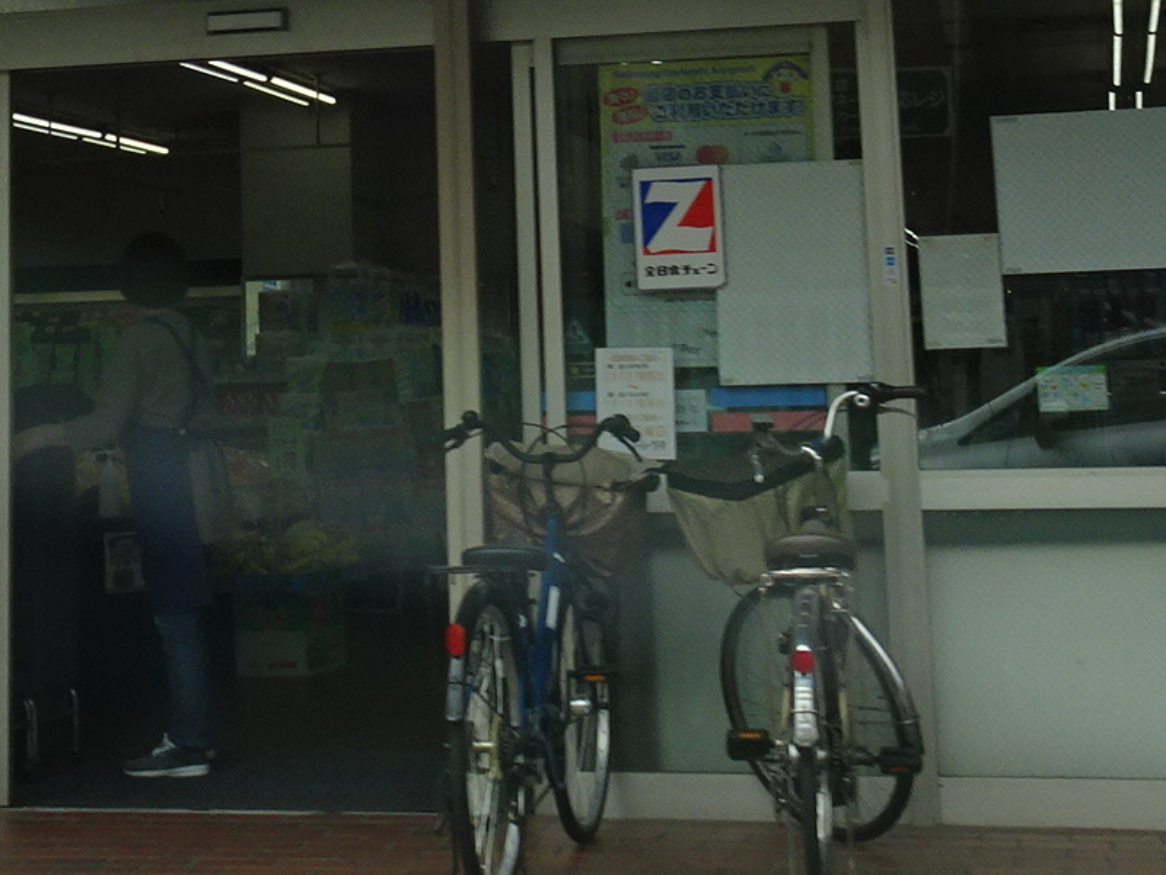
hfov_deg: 23.9
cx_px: 329
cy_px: -108
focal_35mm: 81
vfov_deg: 17.5
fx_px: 2728
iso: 80
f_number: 4
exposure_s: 1/400
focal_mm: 4.2
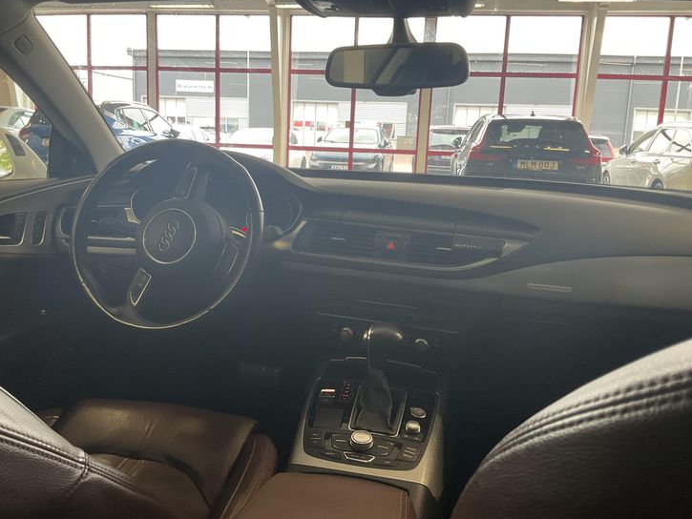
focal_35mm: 32
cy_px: 250
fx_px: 640
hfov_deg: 56.7
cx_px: 321
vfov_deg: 44.2
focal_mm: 3
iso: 40
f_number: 1.8
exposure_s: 1/49
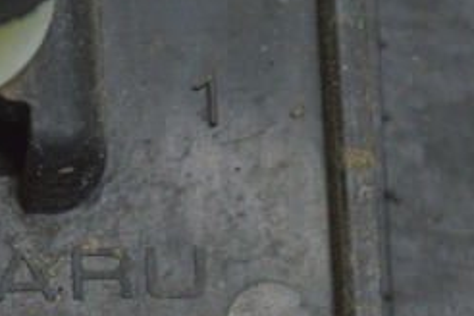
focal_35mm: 214
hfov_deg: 9.5
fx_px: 2821
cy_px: 361
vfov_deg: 6.4
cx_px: -66
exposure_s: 1/40
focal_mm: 55
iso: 400
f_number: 5.6
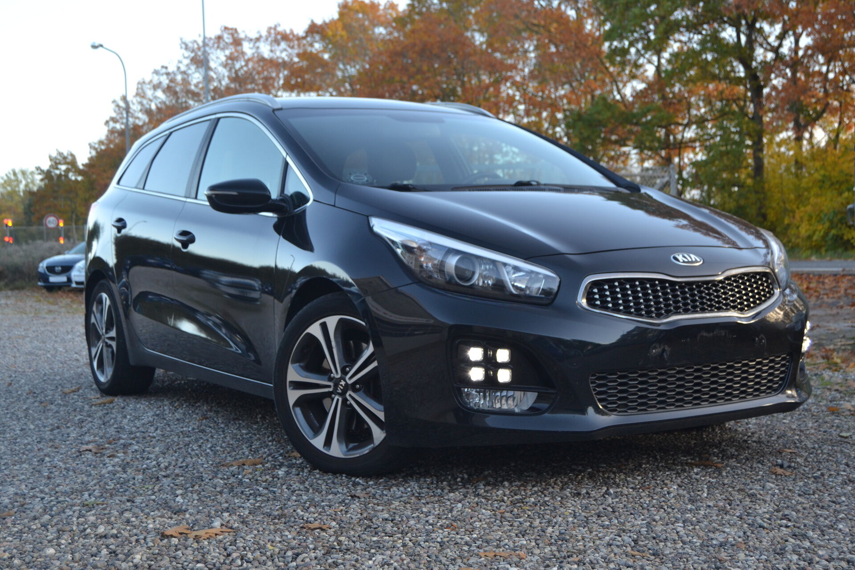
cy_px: 285
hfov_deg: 41.1
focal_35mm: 48
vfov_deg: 28.1
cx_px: 428
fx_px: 1140
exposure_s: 1/125
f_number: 5.6
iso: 180
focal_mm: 32
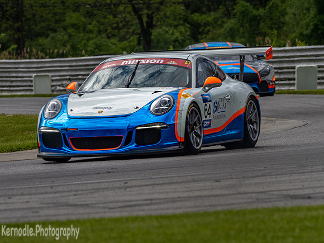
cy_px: 96
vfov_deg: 2.0
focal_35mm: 728
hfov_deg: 2.7
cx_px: 196
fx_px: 6810
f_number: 8
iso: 400
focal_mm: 300
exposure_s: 1/1250
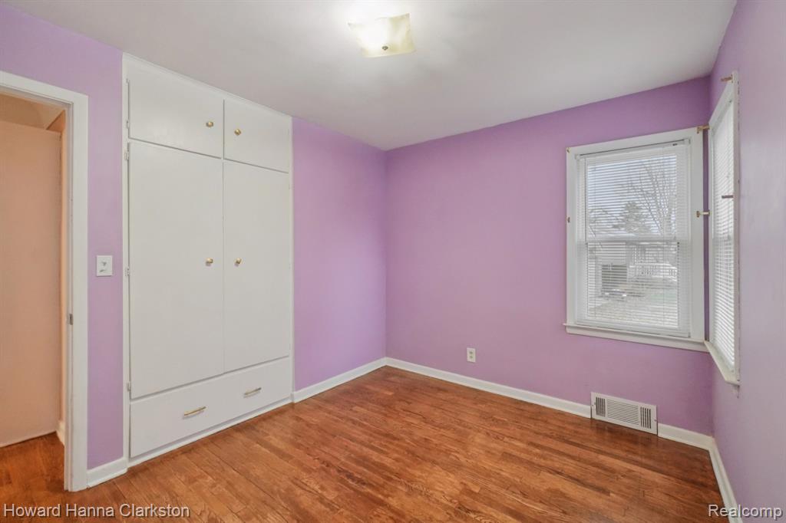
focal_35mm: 15
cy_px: 262
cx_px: 393
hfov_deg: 100.4
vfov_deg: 77.3
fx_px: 327
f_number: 8
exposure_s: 1/30
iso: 4000
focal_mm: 10
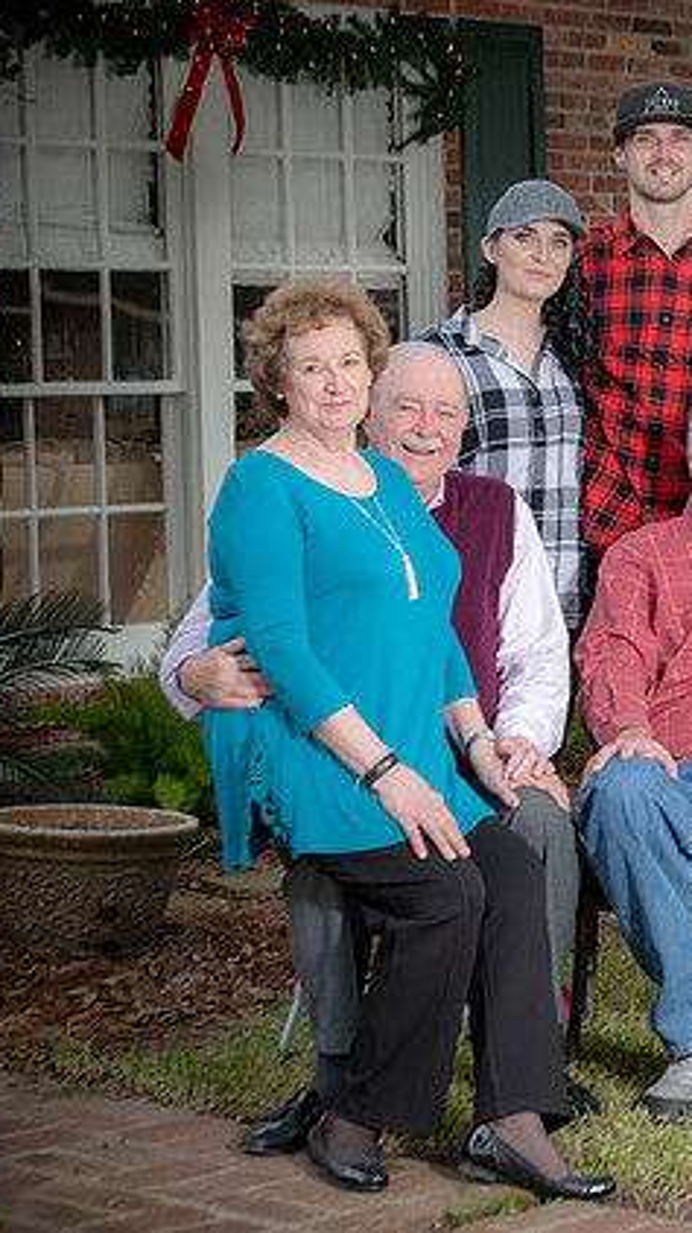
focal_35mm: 111
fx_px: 3625
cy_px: 614
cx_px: 895
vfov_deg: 19.3
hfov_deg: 10.7
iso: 320
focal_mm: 70
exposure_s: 1/250
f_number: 5.6
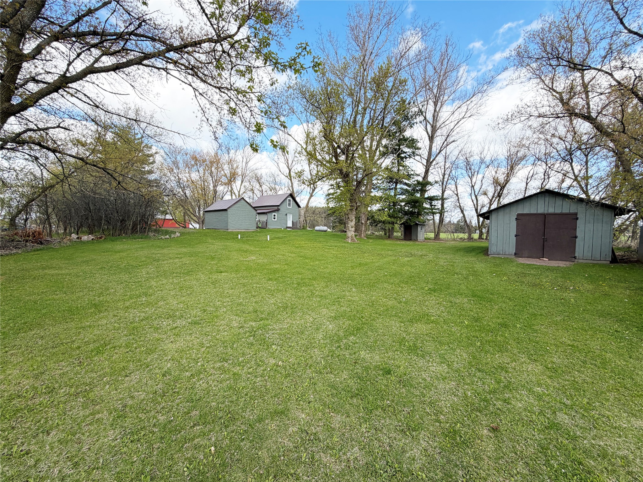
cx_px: 322
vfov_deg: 85.7
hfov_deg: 102.1
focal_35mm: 14
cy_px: 241
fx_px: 260
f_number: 2.2
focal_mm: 2.22
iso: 40
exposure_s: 1/514
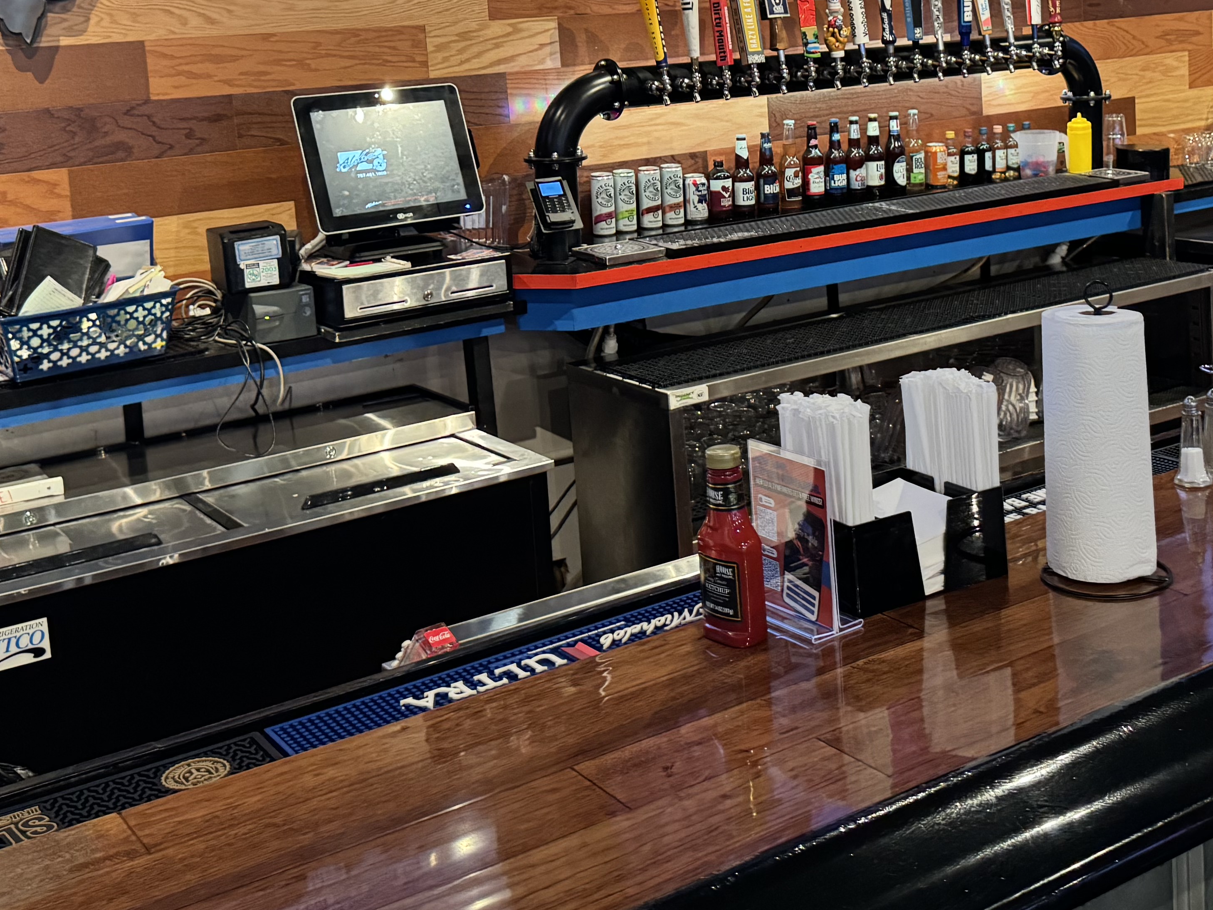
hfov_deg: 40.3
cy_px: 184
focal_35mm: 47
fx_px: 1647
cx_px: 729
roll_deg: +3.4
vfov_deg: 30.2
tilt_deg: -8.1
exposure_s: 1/60
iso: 500
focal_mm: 6.76
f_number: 1.78
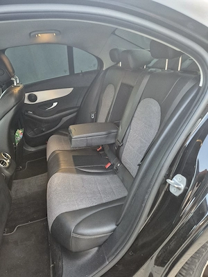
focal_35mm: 23
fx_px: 184
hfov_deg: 58.9
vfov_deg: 73.9
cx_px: 104
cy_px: 138
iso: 1000
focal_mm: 5.4
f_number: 1.8
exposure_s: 1/100
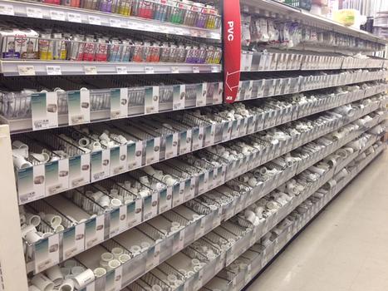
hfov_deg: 55.4
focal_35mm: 33
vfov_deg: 42.9
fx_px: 370
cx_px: 194
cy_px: 146
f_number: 2.4
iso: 50
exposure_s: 1/20
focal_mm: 4.12
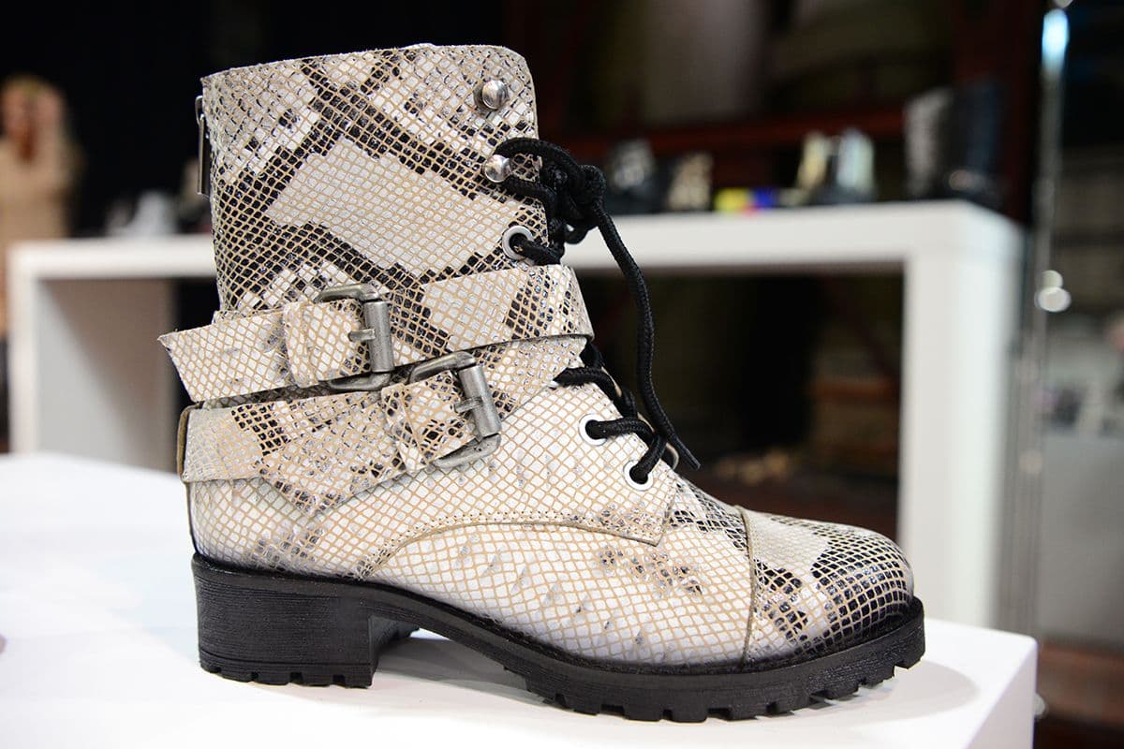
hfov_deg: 55.8
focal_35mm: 34
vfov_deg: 38.9
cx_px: 562
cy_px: 374
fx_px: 1061
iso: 2500
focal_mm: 34
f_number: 4.5
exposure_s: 1/200
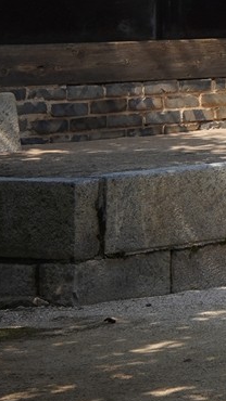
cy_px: -163
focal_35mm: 198
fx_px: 2110
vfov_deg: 10.6
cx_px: 924
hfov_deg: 5.3
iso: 250
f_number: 11
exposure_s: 1/200
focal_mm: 35
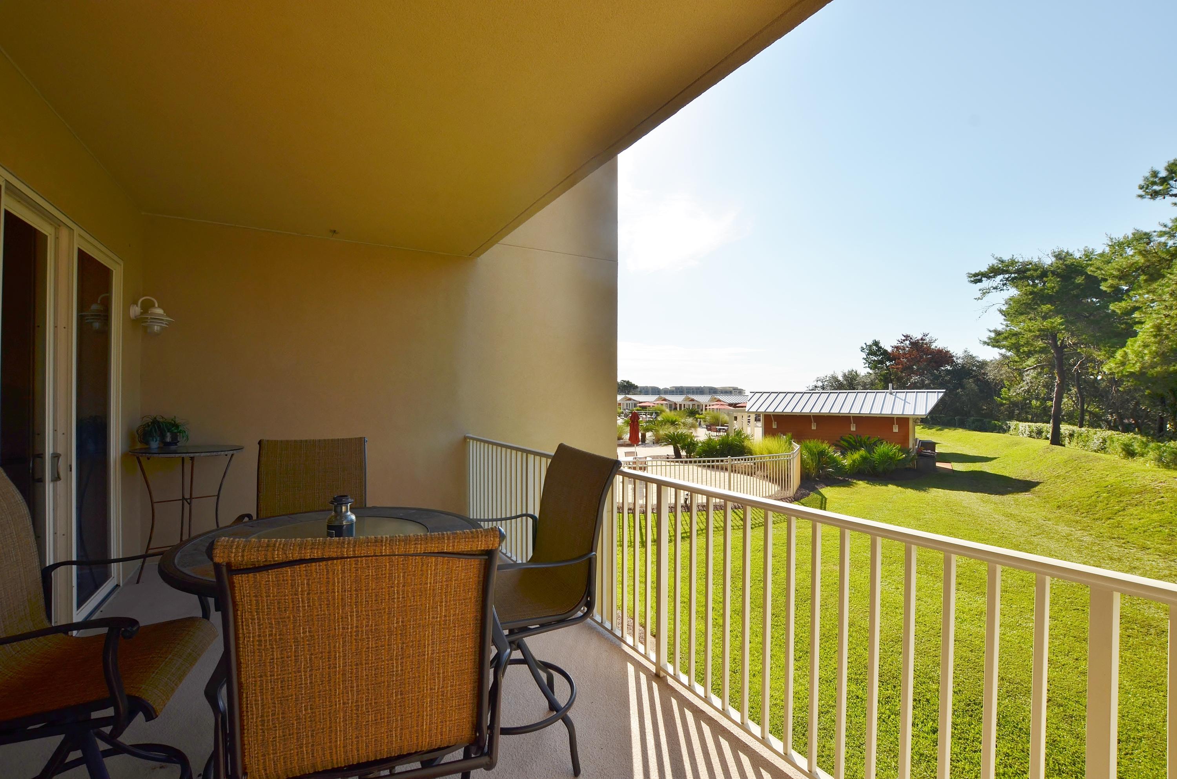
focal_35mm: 17
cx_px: 588
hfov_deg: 92.6
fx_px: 563
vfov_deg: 69.4
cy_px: 390
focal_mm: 11.5
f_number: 9
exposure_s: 1/250
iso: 100
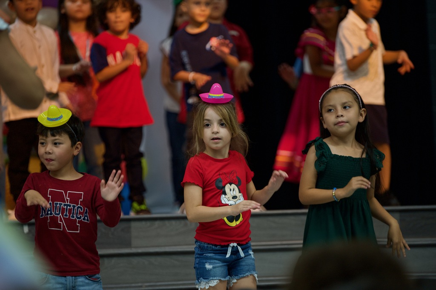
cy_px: 145
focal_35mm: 175
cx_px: 218
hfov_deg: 11.8
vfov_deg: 7.8
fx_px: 2118
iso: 2000
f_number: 2.8
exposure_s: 1/400
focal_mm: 175
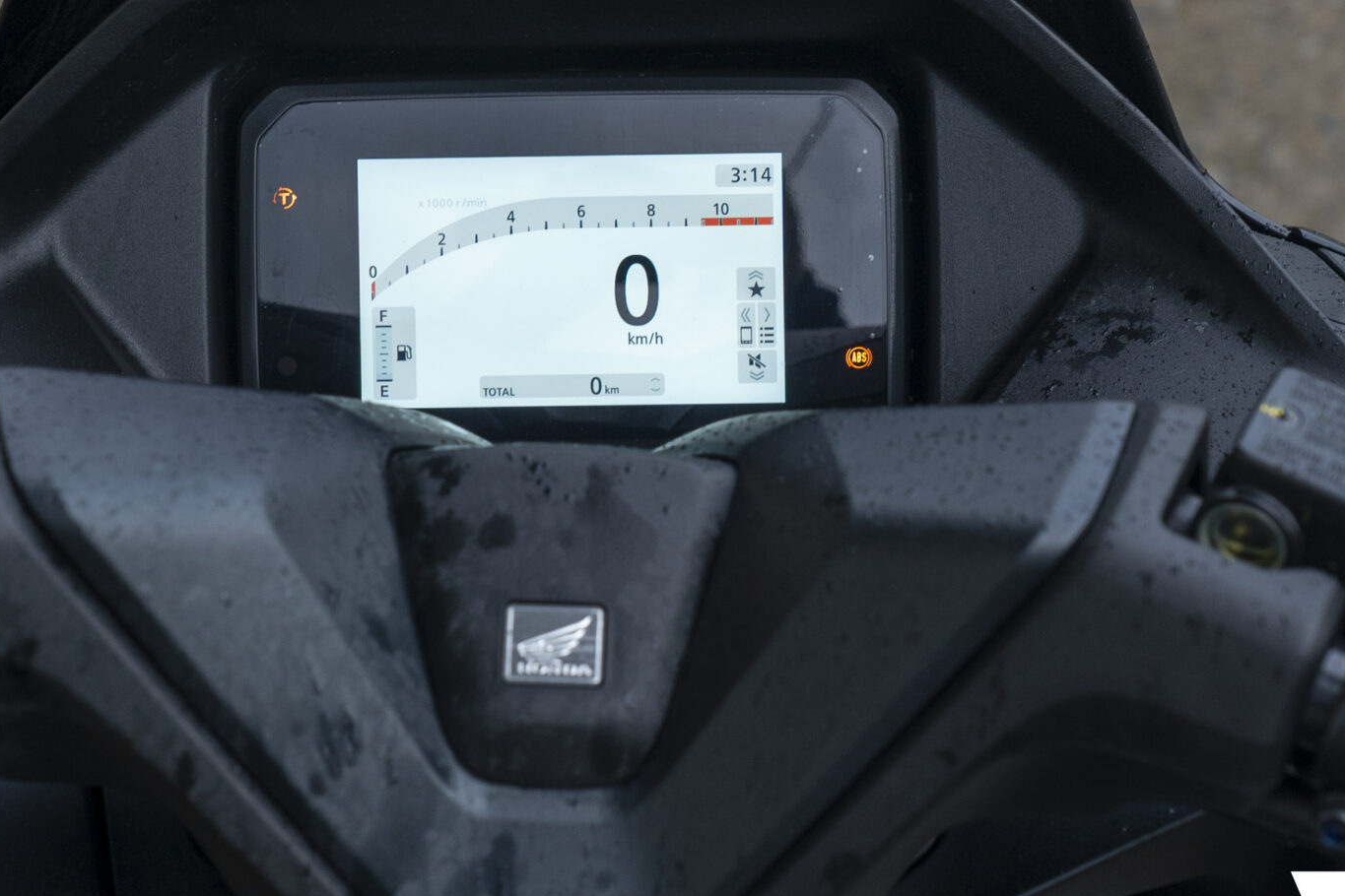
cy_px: 325
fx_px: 4595
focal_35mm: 123
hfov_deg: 16.6
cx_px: 558
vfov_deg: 11.1
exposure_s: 1/125
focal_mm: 55
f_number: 5.6
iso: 160
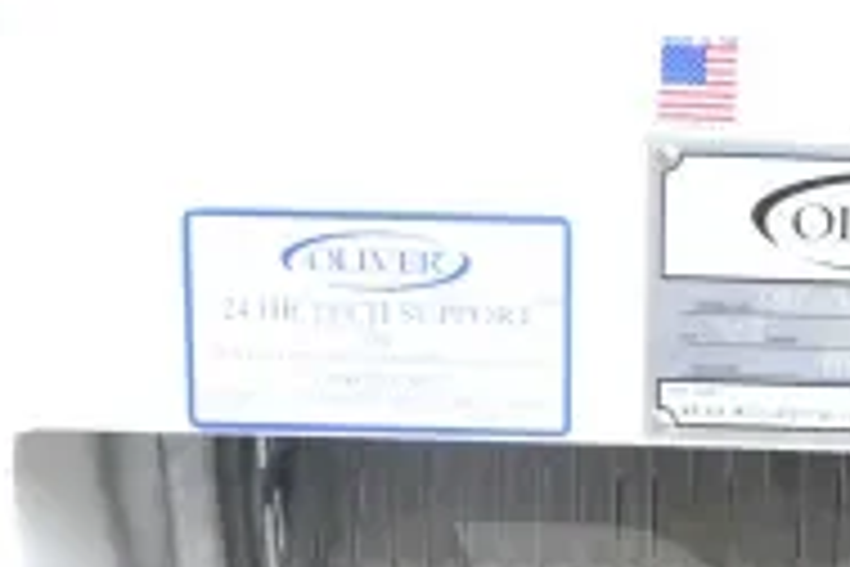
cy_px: 880
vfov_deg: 13.2
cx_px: 854
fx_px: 2290
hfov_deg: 20.3
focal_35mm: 97
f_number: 6.3
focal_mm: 20
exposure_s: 1/160
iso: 6400
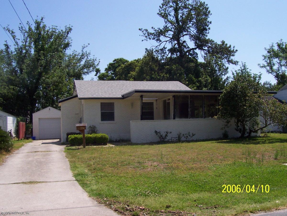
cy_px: 108
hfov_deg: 50.1
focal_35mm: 37
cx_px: 144
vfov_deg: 38.7
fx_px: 307
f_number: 5.6
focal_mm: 5.6
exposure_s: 1/750
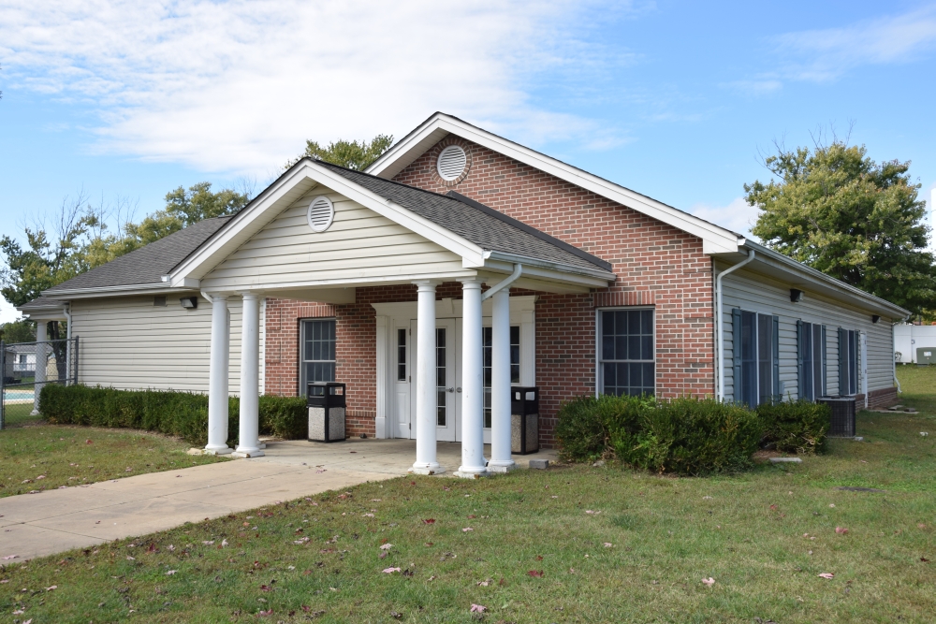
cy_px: 312
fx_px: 858
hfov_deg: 57.2
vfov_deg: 40.0
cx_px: 468
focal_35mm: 33
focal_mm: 22
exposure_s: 1/125
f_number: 9
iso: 100
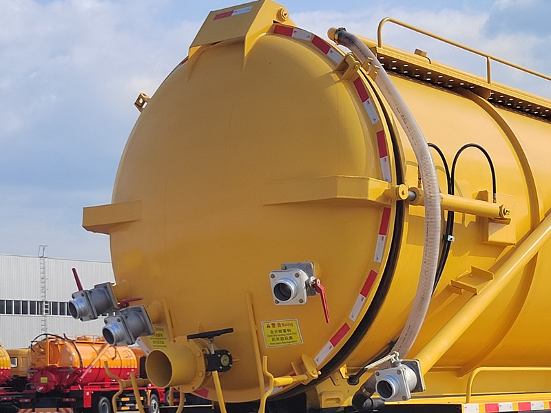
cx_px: 276
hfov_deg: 50.1
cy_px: 206
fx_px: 589
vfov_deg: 38.7
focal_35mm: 37
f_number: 1.9
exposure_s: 1/2000
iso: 281
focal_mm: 5.52
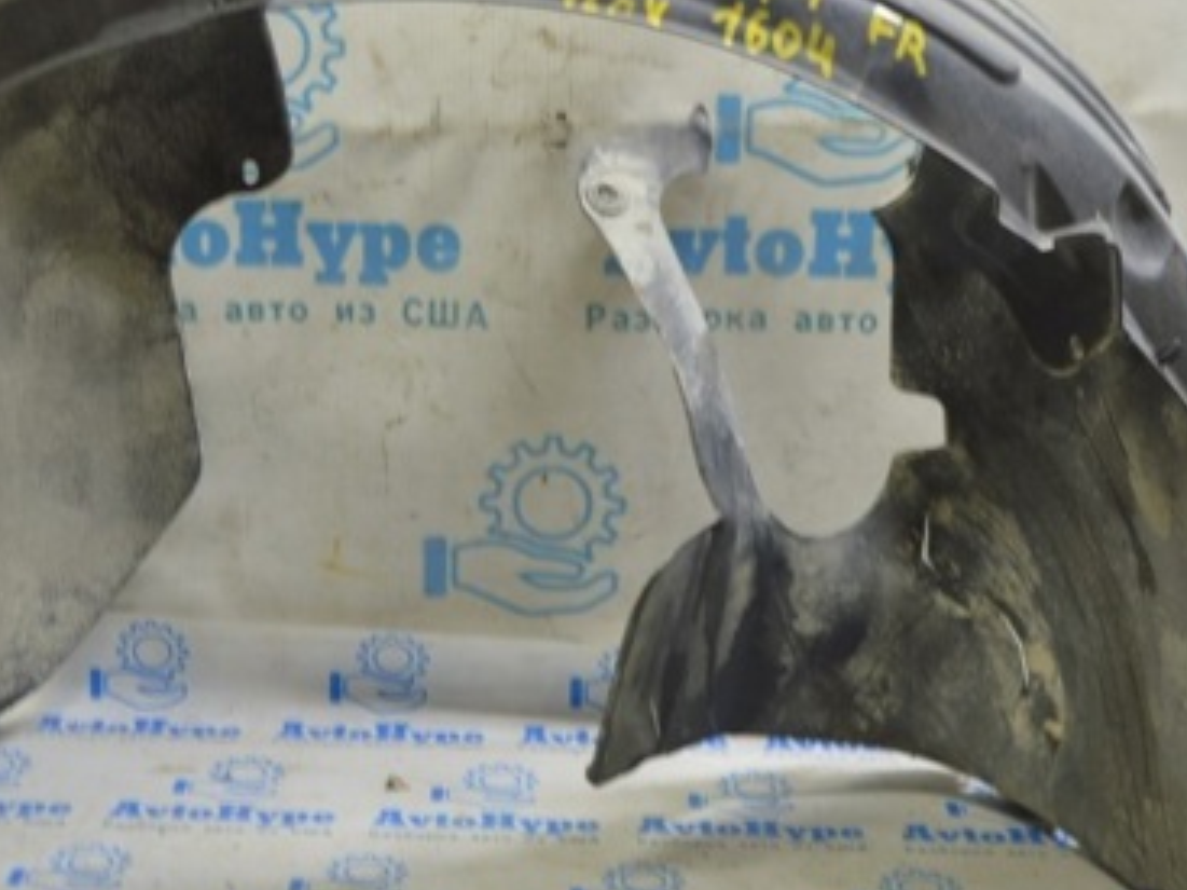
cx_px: 488
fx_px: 2497
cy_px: 374
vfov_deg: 20.2
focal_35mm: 73
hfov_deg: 26.7
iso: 400
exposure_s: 1/20
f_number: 5.6
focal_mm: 29
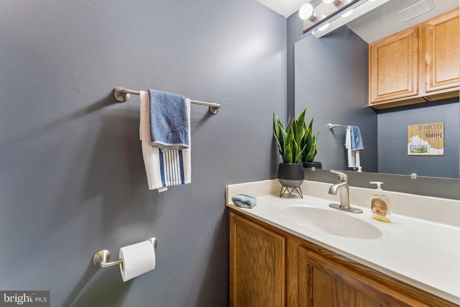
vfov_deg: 81.2
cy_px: 154
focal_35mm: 14
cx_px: 230
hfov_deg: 104.2
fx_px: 179
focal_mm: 14
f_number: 9
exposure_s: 1/2
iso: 100
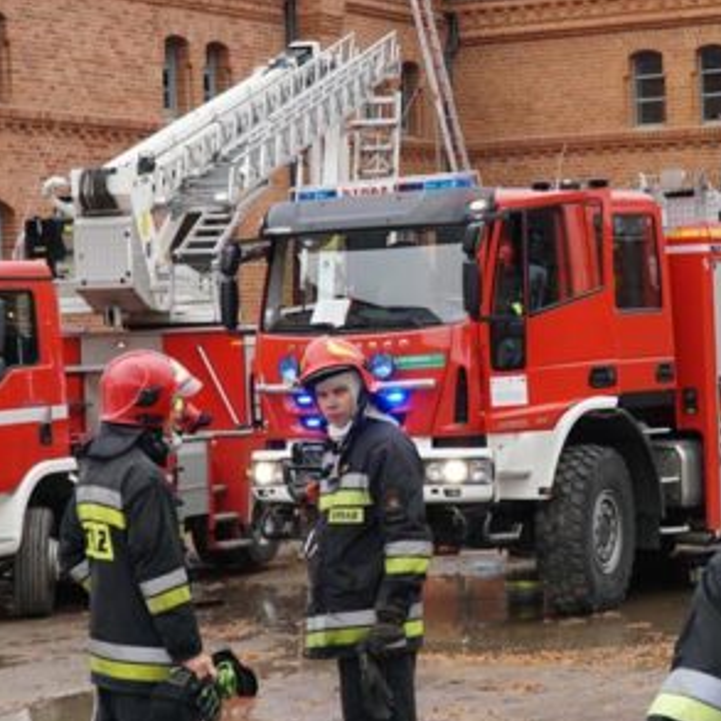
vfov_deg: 17.9
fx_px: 2289
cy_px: 385
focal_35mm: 97
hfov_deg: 17.8
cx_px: 544
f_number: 4
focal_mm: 29
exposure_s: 1/60
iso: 100
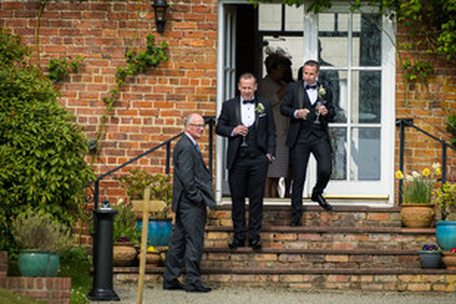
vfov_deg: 2.8
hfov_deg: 4.2
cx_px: 307
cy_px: 158
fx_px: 6206
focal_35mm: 490
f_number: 2.8
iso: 100
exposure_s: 1/1250
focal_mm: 195
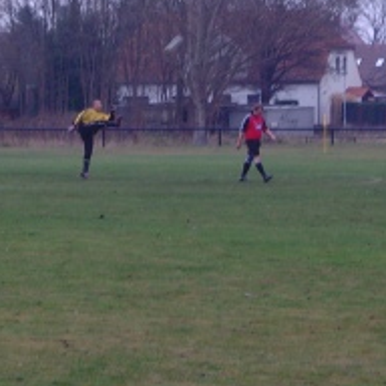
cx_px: 233
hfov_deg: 9.5
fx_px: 2321
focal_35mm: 184
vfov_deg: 9.5
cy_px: 106
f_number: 4.2
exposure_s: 1/60
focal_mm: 13.7
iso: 100
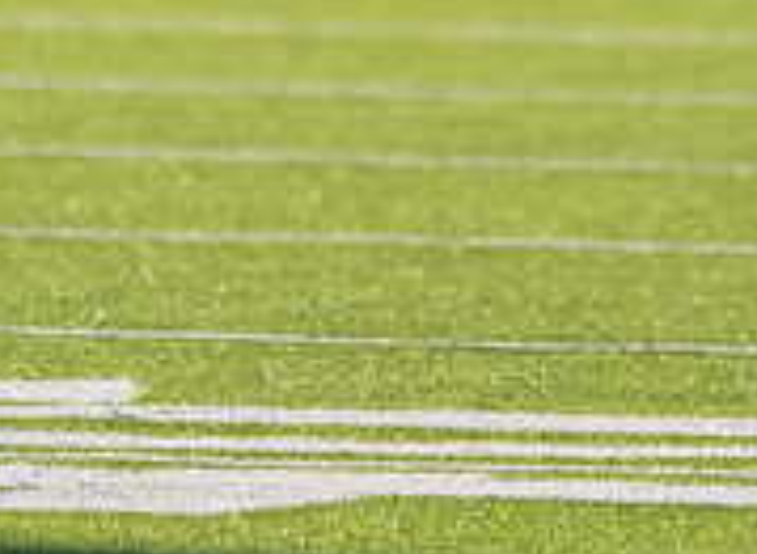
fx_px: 34665
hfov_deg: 1.3
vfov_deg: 0.9
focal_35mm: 1599
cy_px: -242
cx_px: 850
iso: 500
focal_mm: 400
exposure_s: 1/1250
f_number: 5.6
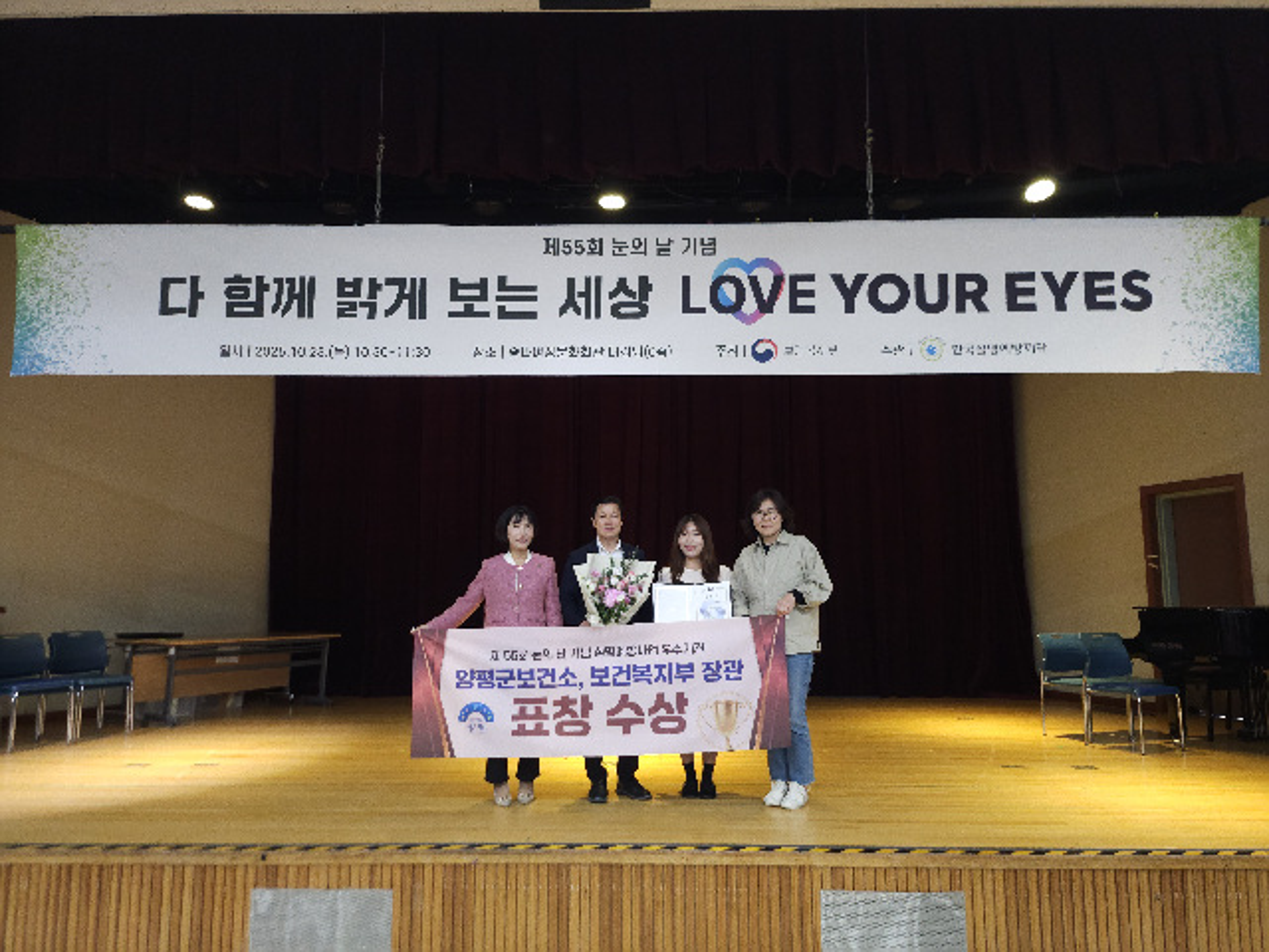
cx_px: 634
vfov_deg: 56.8
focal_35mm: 24
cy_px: 476
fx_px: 880
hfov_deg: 71.6
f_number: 1.8
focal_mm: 5
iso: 320
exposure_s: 1/60
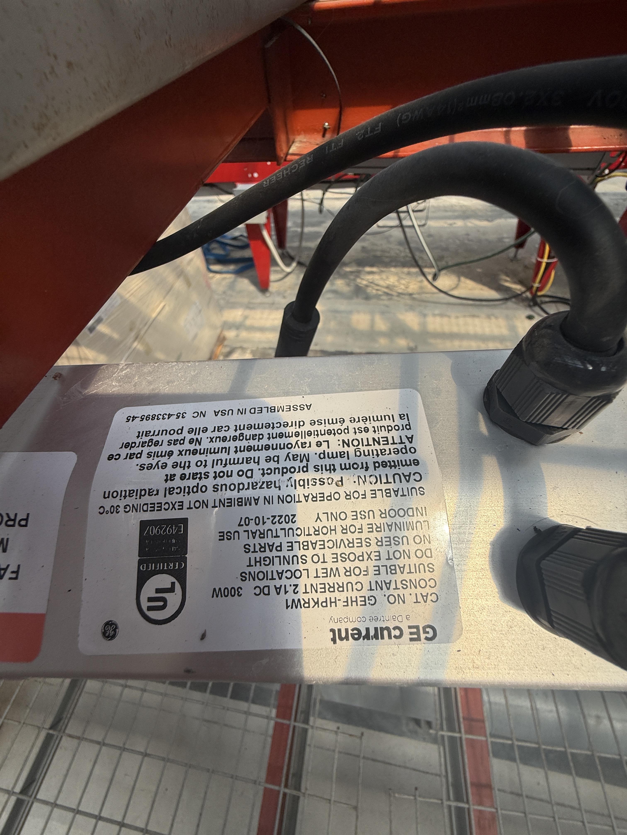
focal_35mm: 14
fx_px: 338
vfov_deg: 102.1
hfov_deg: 85.7
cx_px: 314
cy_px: 418
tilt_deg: -53.4
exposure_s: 1/2506
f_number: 2.2
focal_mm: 2.22
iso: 50
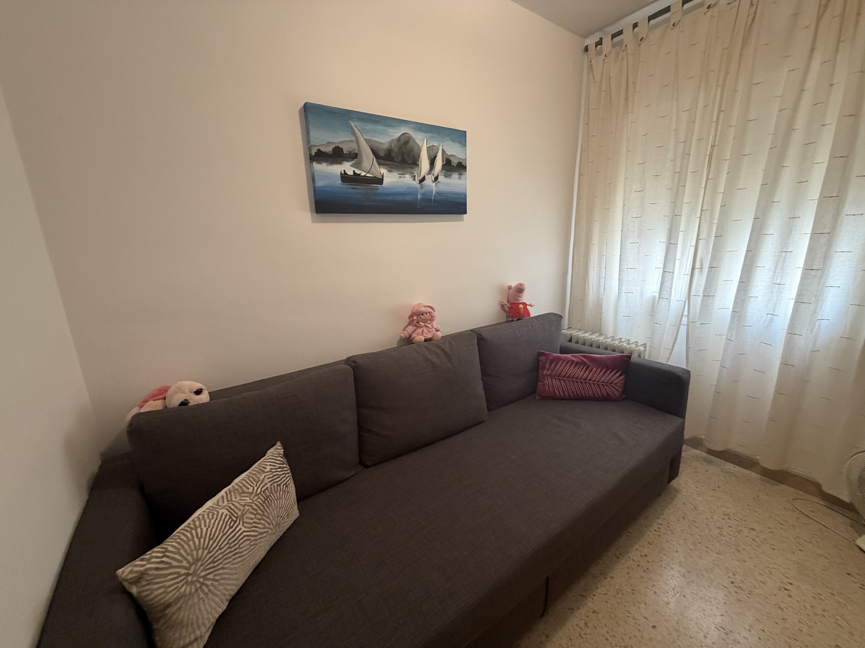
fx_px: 350
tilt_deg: -14.1
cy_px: 324
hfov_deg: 102.1
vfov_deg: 85.7
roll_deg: +1.4
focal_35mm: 14
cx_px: 432
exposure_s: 1/50
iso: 320
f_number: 2.2
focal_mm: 2.22
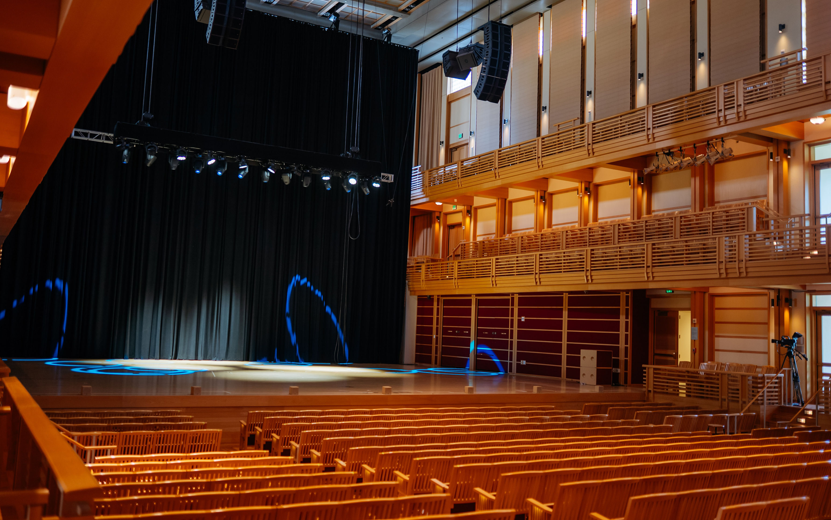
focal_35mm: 36
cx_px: 414
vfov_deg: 35.3
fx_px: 815
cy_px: 243
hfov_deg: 54.0
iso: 160
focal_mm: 35
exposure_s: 1/125
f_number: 1.4
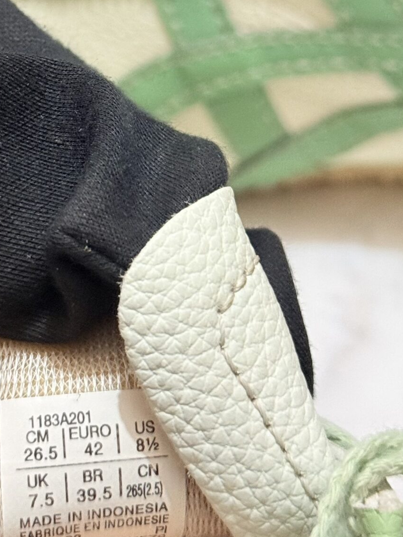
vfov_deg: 17.8
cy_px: -2
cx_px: 145
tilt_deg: -33.6
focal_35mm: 108
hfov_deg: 13.7
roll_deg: +0.3
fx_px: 1677
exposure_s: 1/33
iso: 320
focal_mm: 6.76
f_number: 1.78
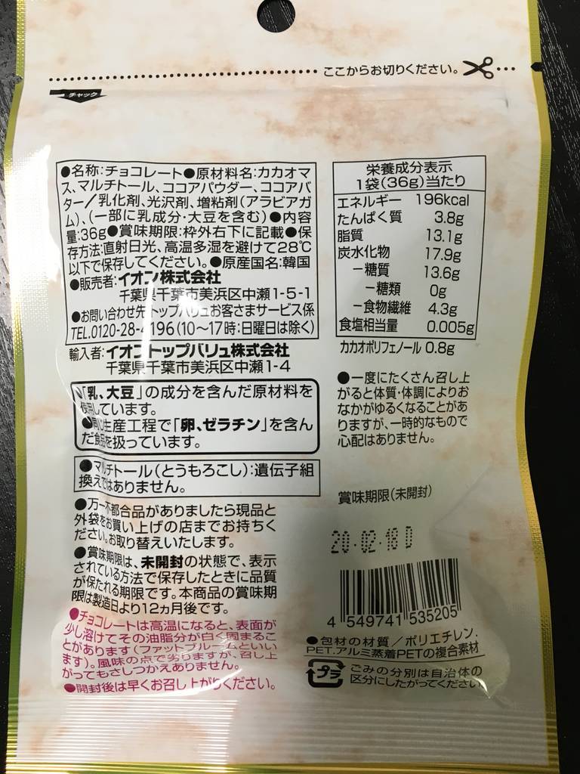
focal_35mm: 29
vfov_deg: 61.7
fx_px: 648
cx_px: 290
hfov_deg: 48.2
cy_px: 387
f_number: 2.2
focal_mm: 4.15
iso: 50
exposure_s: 1/33
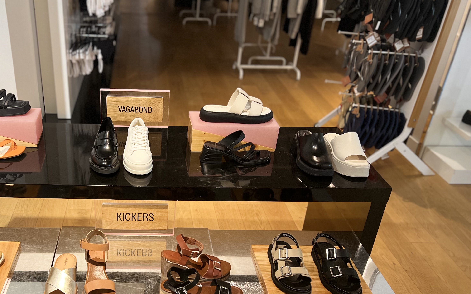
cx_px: 147
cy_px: 220
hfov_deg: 50.4
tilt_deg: -31.7
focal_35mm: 38
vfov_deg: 33.0
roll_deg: -1.4
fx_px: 488
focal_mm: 5.7
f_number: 1.5
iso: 125
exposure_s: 1/104
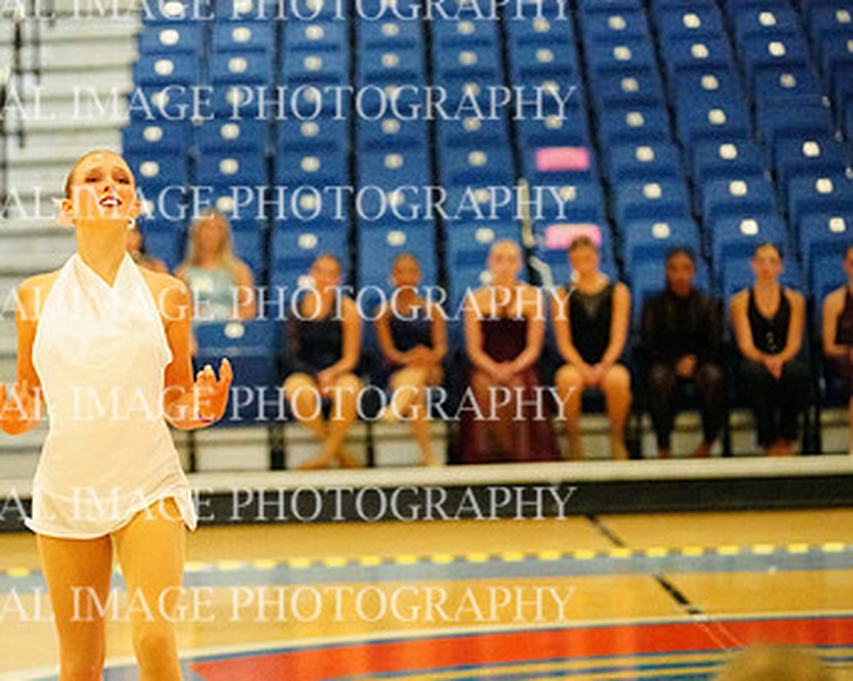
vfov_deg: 8.2
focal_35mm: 189
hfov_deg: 10.2
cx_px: 216
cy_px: 454
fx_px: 4769
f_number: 2.8
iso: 25600
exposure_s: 1/1600
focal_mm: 119
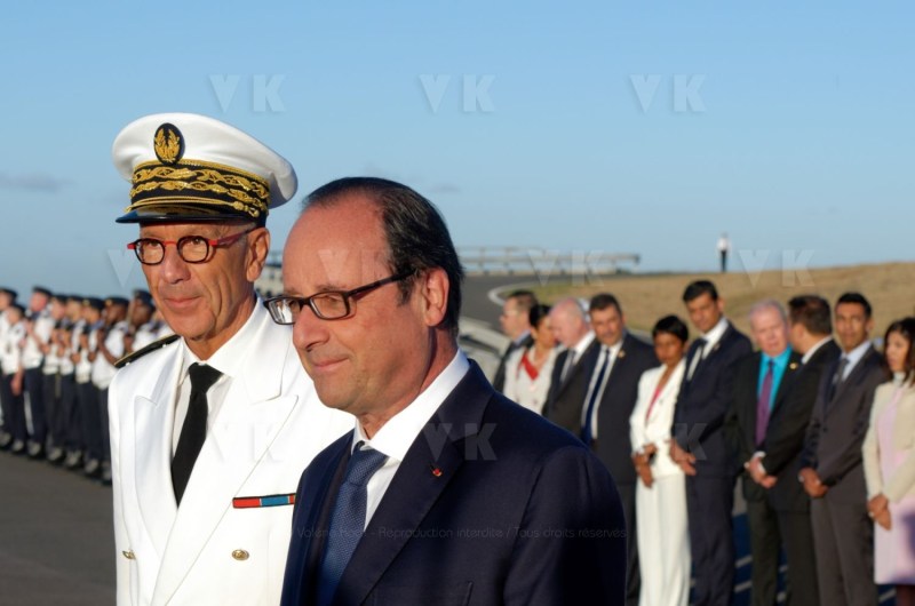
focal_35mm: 105
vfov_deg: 13.0
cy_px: 303
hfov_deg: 19.5
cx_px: 458
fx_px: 2663
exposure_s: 1/500
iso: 250
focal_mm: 70
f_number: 8
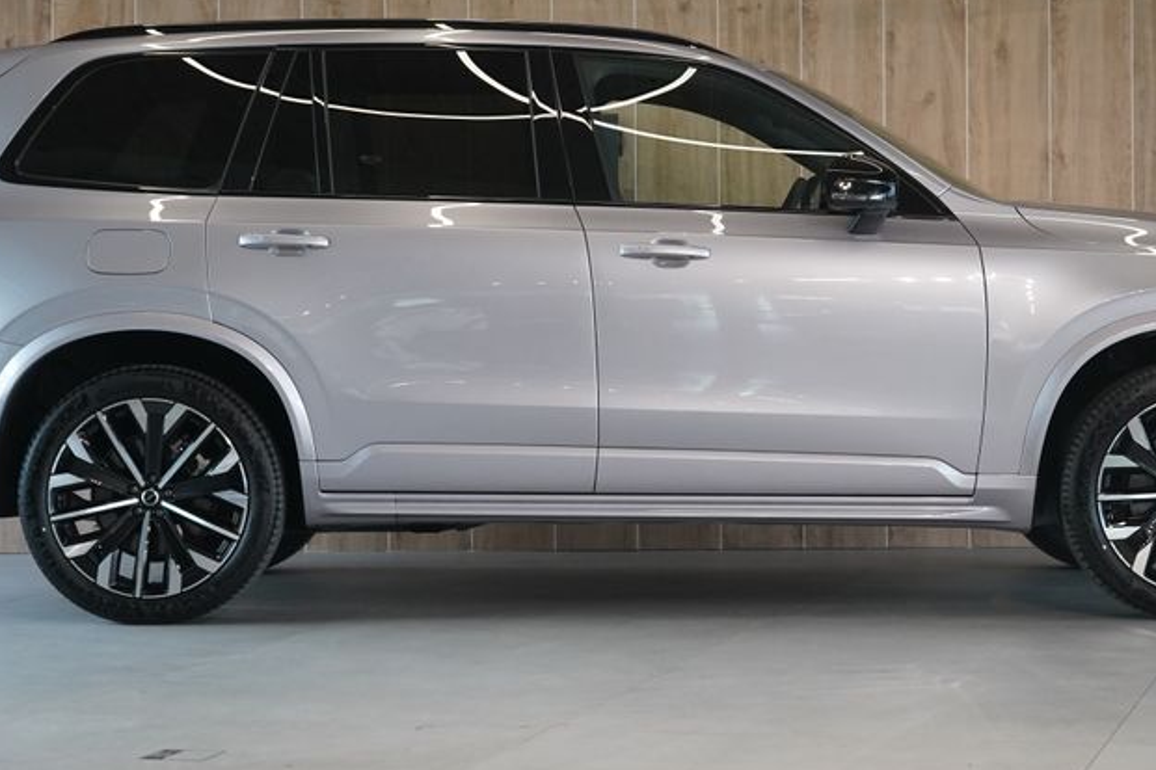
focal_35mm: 99
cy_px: 297
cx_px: 638
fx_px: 3179
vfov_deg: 13.8
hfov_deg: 20.6
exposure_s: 1/160
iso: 2500
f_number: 5
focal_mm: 60
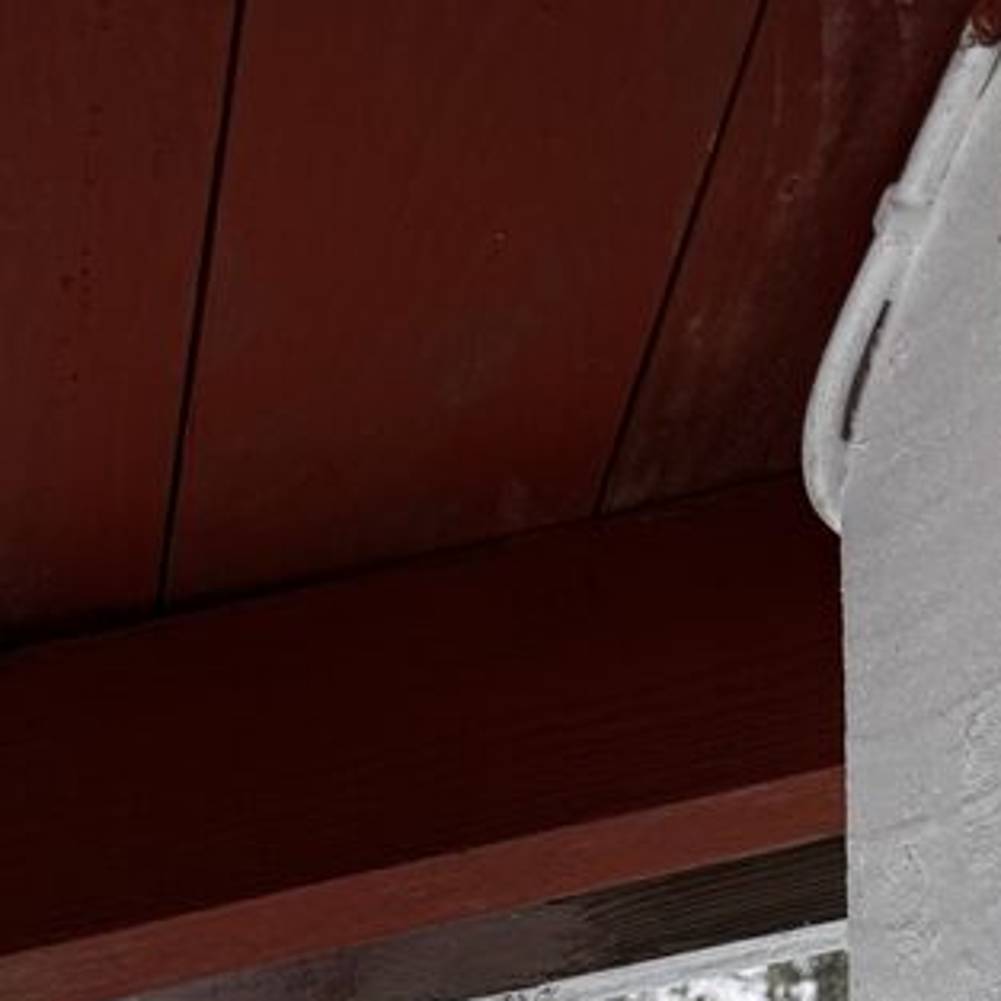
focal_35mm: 95
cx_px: -317
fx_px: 3108
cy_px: 2060
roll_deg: -2.3
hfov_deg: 17.2
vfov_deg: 14.7
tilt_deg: +7.3
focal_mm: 6.86
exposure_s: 1/1637
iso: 80
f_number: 1.78
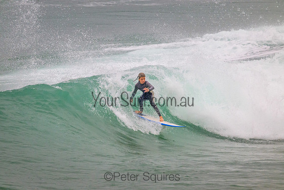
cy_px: 95
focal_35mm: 800
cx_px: 142
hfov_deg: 2.6
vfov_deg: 1.7
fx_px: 6312
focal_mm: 800
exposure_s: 1/1250
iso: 3600
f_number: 11
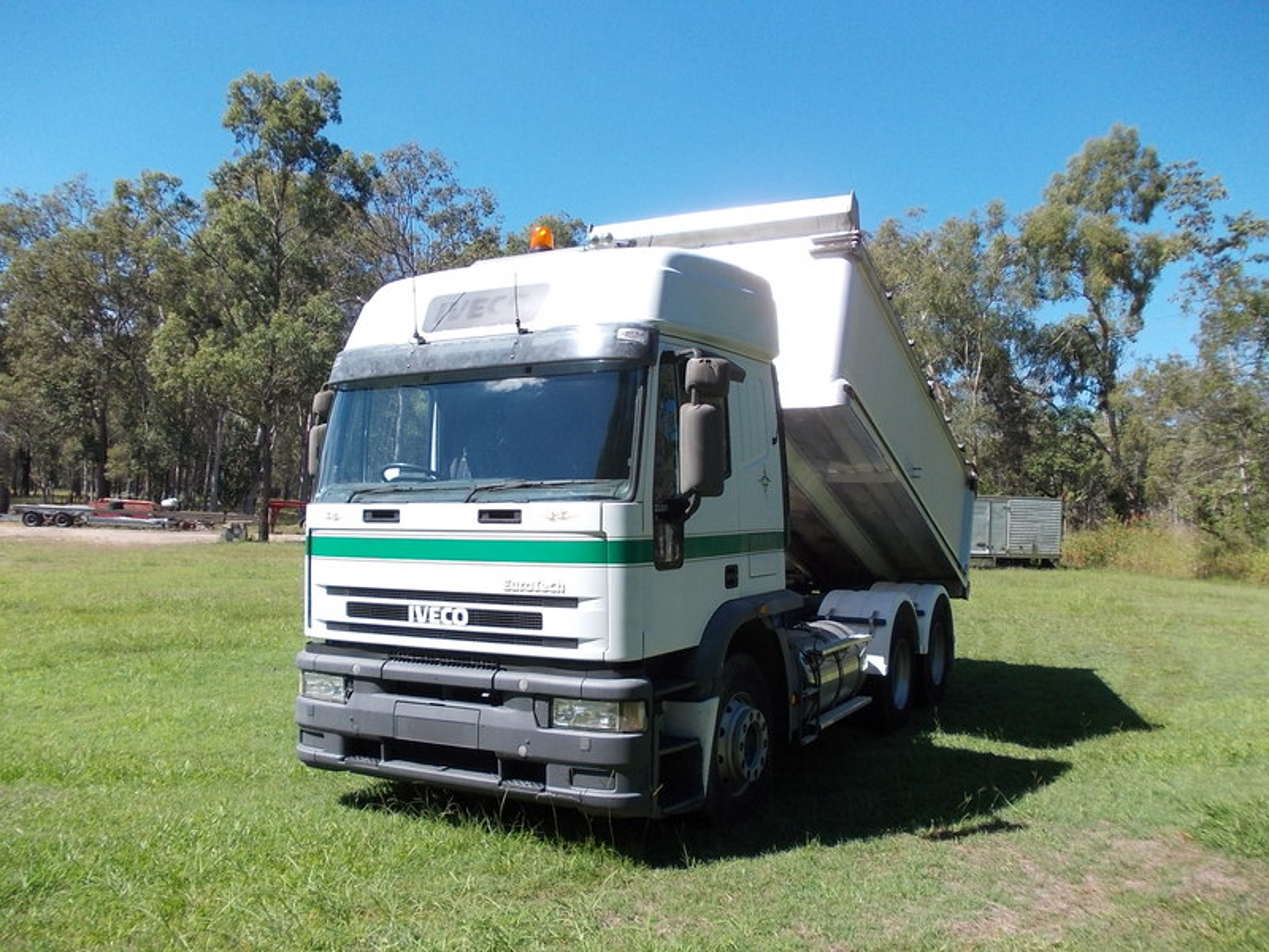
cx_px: 634
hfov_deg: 63.4
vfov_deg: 49.7
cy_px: 476
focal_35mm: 28
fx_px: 1026
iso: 80
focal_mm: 4
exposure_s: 1/200
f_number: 5.4
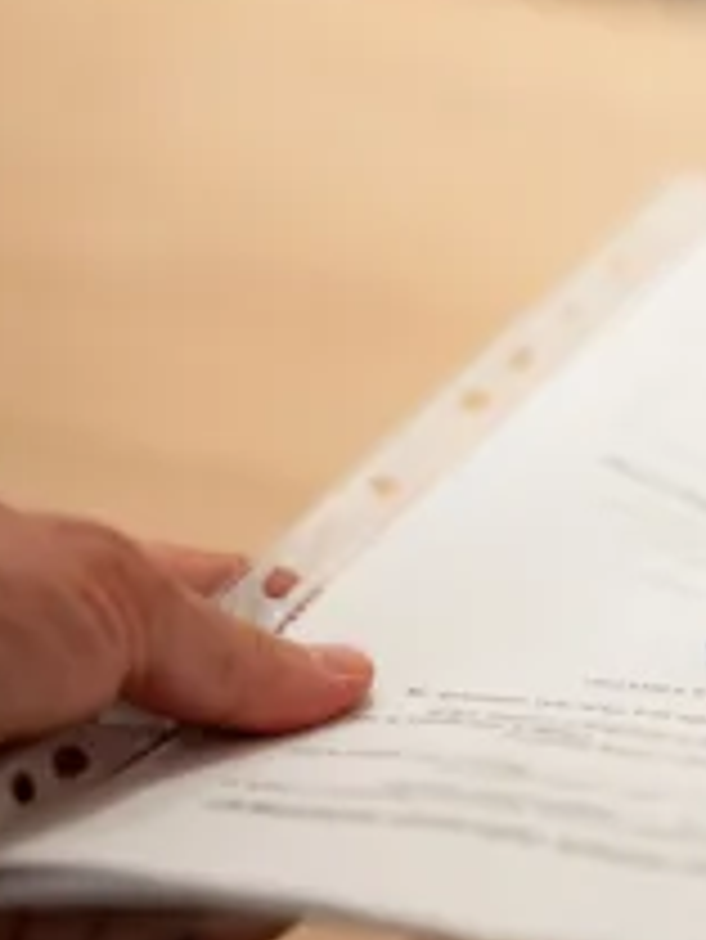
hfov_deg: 12.4
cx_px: 1003
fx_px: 3124
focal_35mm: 115
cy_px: 322
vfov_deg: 17.1
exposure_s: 1/400
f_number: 1.4
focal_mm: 50
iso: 500
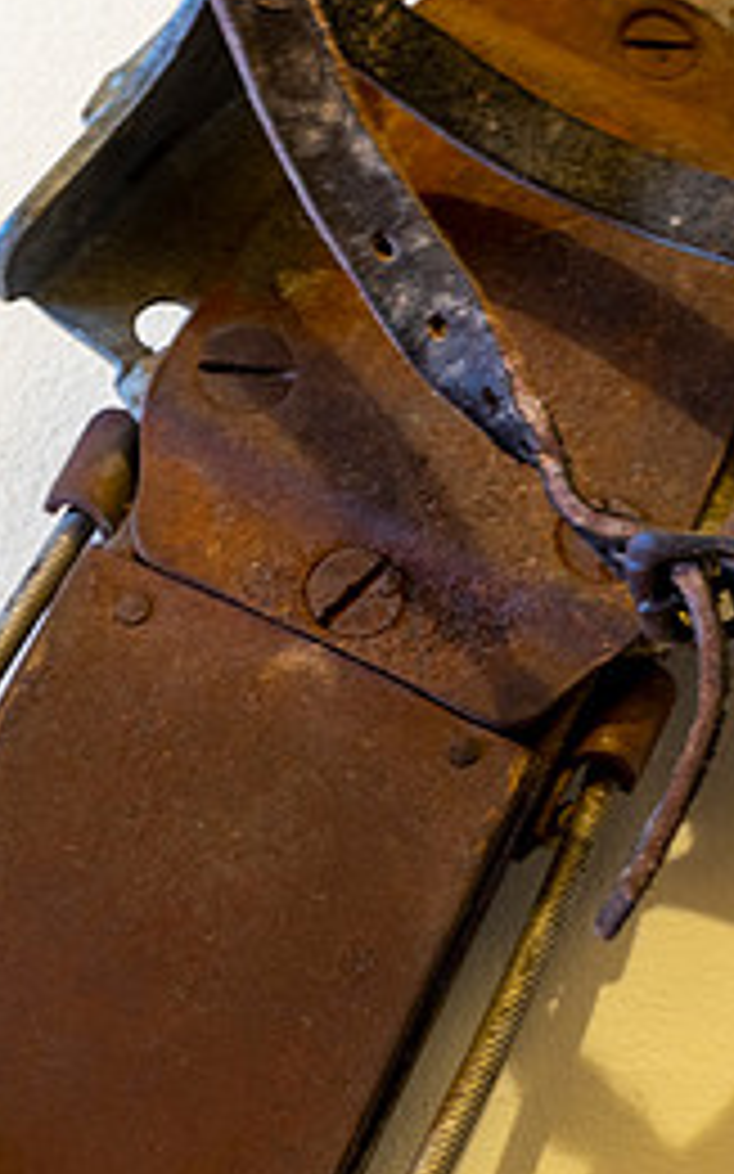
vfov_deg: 22.2
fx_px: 2978
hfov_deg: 13.4
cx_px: 1036
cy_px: 403
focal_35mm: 93
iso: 500
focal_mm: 41
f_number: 7.1
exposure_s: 1
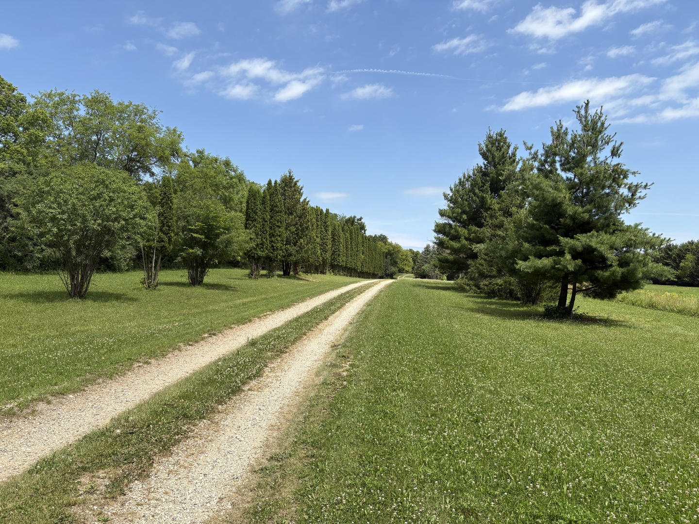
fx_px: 525
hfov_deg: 67.3
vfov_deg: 53.1
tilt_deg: +1.7
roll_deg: -0.4
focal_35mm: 26
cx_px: 350
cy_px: 262
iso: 50
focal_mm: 5.96
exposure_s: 1/2865
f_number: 1.6
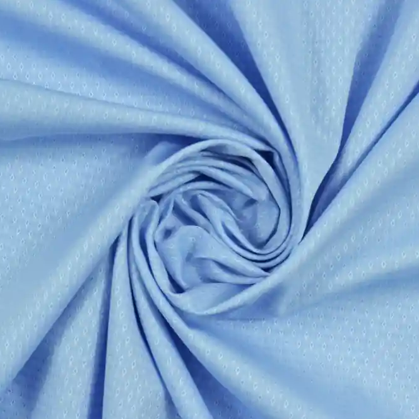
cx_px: 217
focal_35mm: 106
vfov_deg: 16.5
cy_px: 209
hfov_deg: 16.5
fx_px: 1447
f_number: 10
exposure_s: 1/8
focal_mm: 55
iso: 100
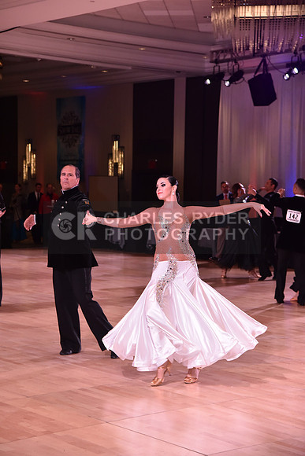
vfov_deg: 26.0
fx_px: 991
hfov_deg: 17.5
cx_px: 152
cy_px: 228
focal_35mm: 78
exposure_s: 1/250
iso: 2000
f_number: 4.5
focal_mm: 78
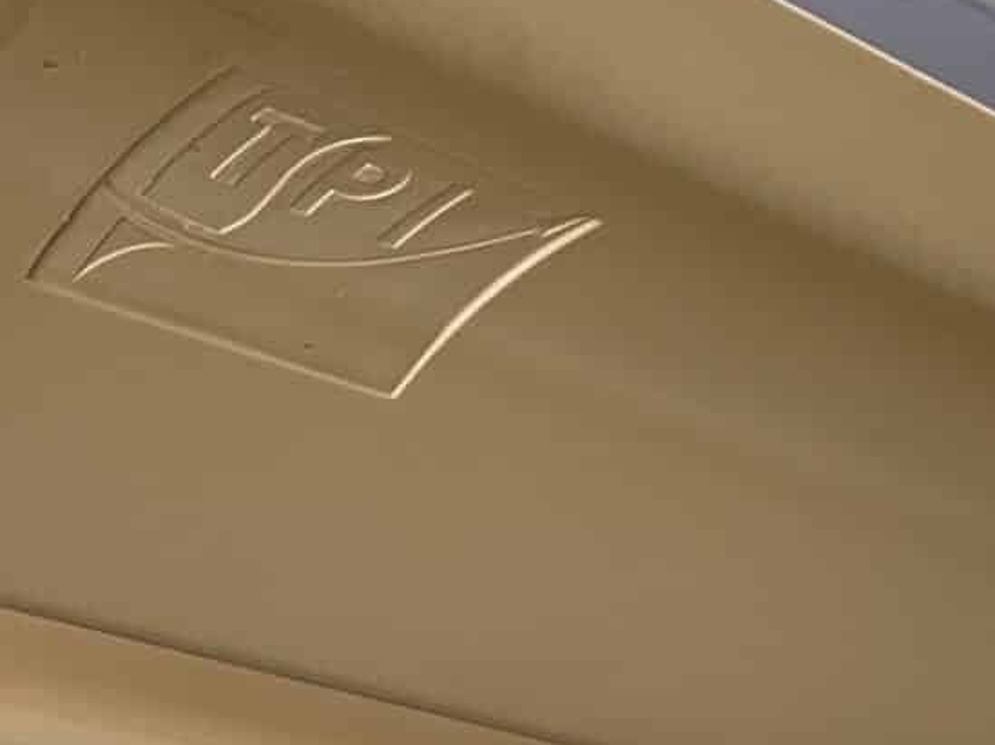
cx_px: 290
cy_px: 384
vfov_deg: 16.2
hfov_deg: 21.4
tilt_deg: +48.3
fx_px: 2614
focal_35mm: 91
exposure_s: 1/60
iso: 125
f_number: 1.6
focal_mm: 4.2
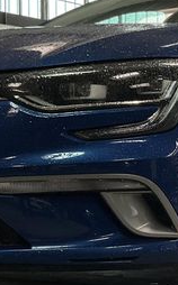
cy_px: 205
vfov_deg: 21.3
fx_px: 755
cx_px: 266
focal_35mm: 97
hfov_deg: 12.8
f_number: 1.8
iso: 64
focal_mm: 3
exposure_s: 1/92
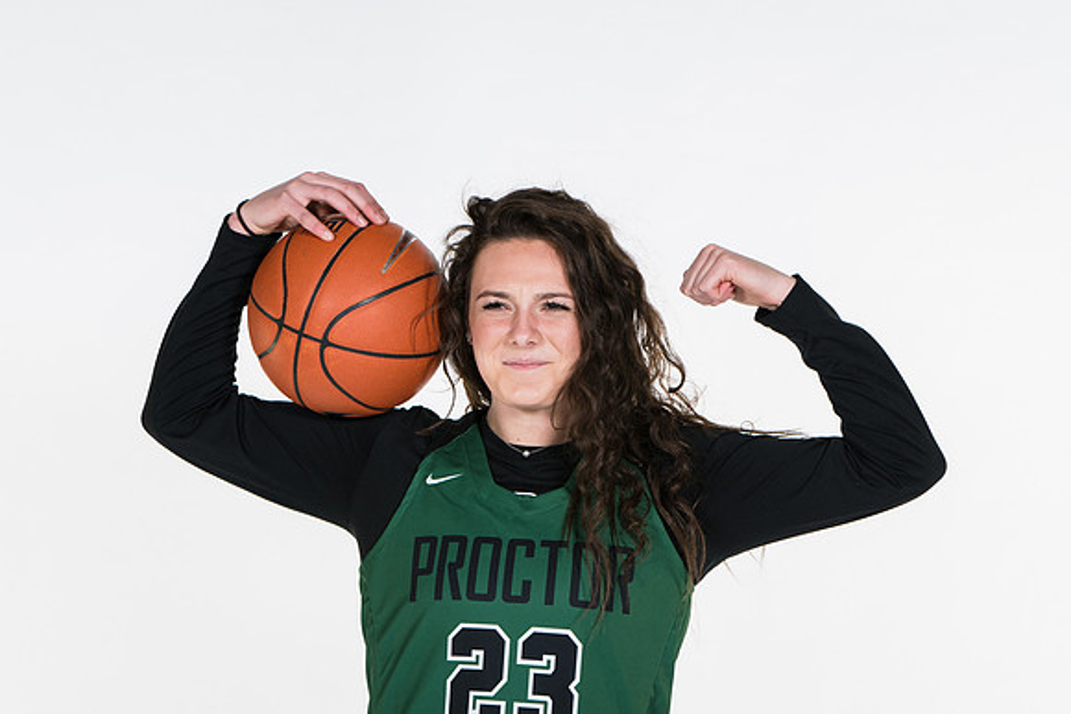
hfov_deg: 11.0
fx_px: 5579
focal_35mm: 188
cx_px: 536
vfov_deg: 7.3
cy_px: 357
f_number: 5.6
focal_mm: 125
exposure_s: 1/160
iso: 200
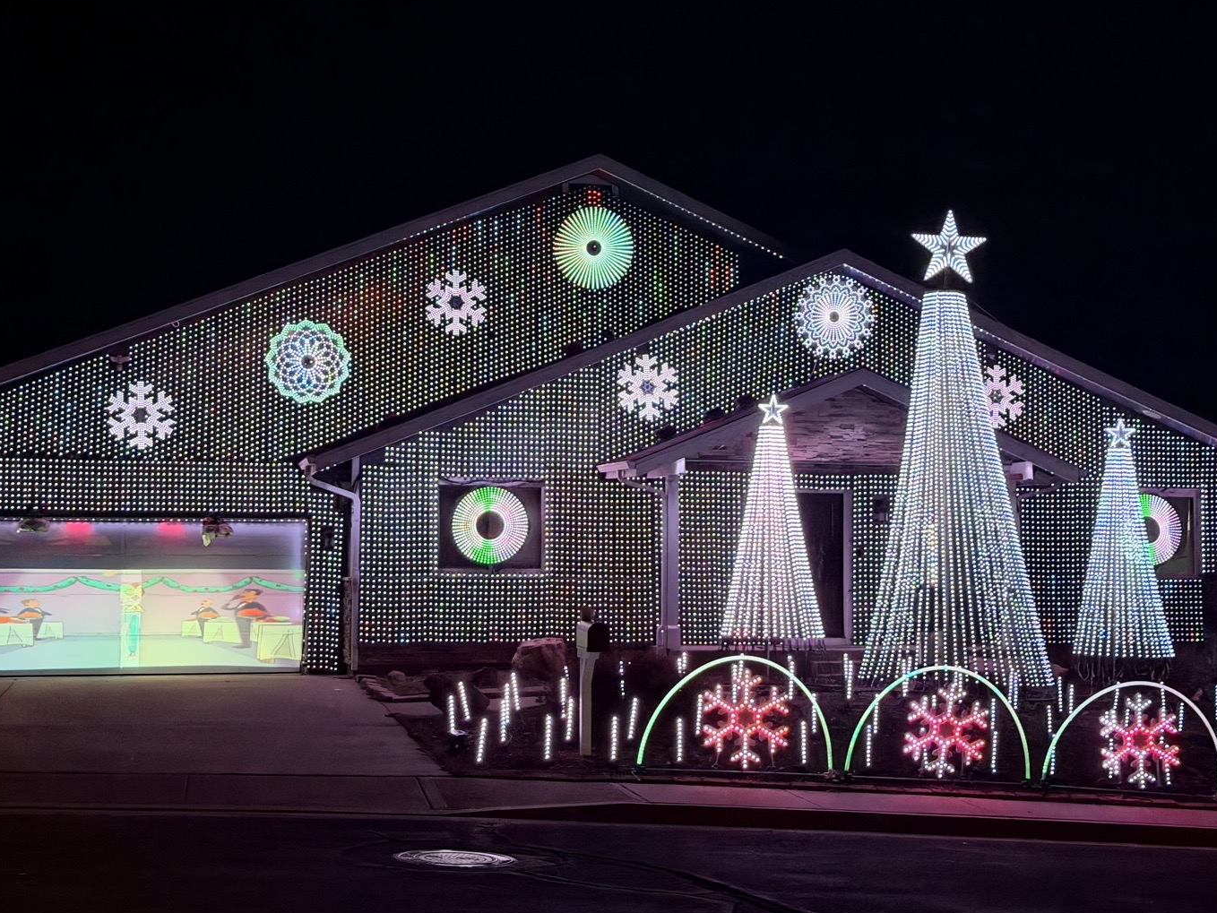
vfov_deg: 27.5
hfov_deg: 36.2
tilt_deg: +3.0
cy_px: 476
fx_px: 1864
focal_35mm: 53
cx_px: 609
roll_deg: -0.2
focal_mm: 6.76
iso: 500
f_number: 1.78
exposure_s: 1/30
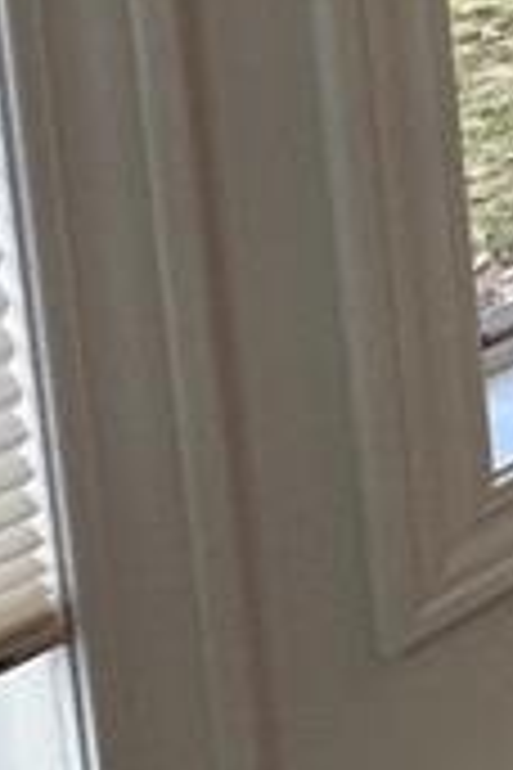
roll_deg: +0.8
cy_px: -342
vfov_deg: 20.4
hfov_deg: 9.5
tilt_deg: -5.5
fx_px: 1859
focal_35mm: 87
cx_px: 1773
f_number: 2.2
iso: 100
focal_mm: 2.22
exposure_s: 1/120
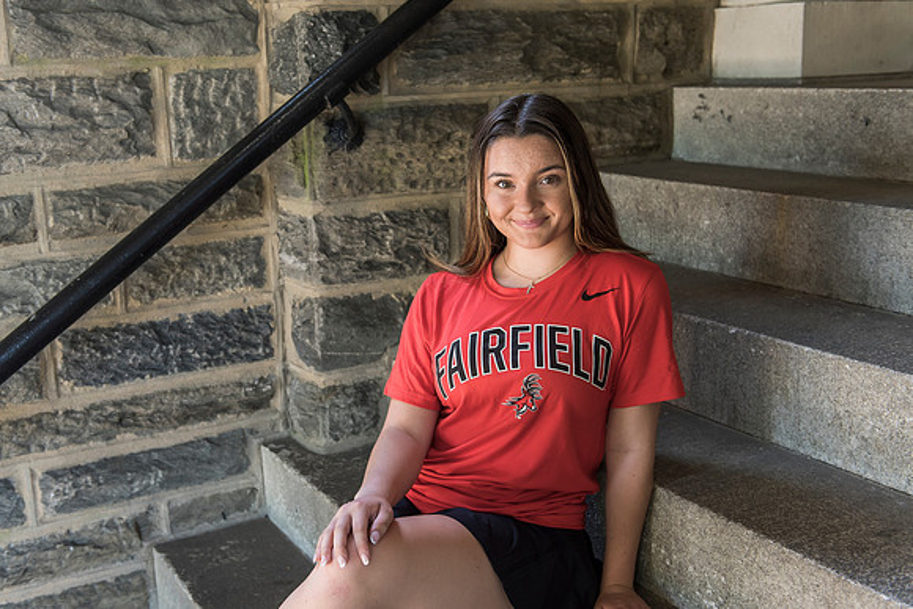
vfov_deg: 31.6
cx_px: 429
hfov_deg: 46.0
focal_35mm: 42
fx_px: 1075
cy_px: 286
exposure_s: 1/80
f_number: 4
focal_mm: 40
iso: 500
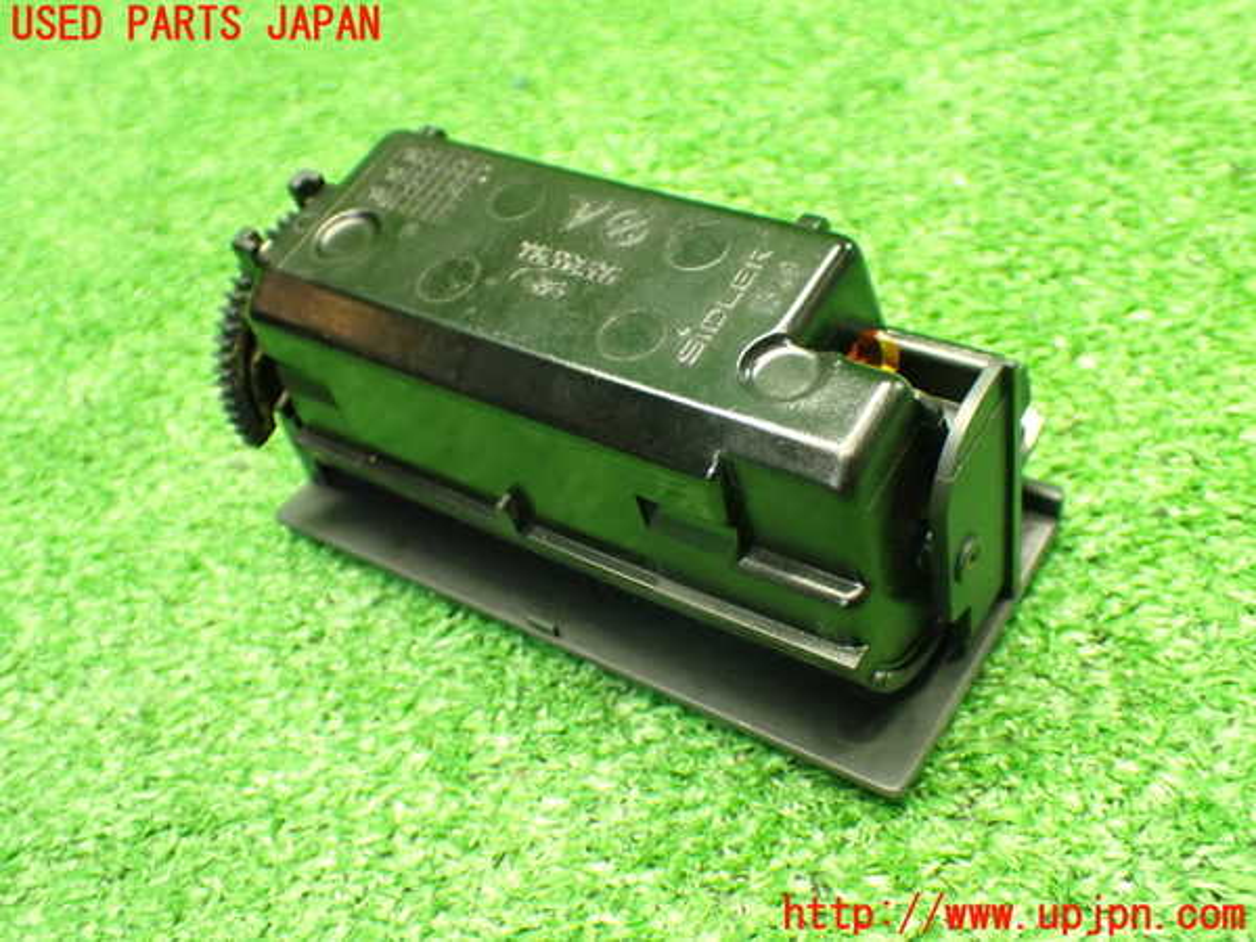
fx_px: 1379
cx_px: 628
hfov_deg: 49.0
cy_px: 471
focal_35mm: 38
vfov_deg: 37.7
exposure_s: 1/40
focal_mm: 6.83
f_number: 2.7
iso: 1000
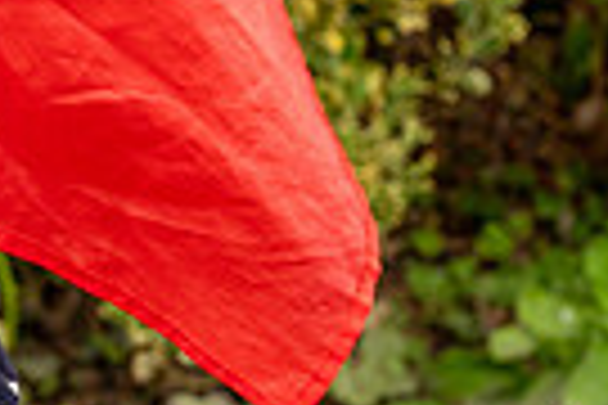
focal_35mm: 275
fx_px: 4644
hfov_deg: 7.2
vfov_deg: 5.0
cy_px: -149
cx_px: -564
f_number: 7.1
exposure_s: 1/400
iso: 500
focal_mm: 54
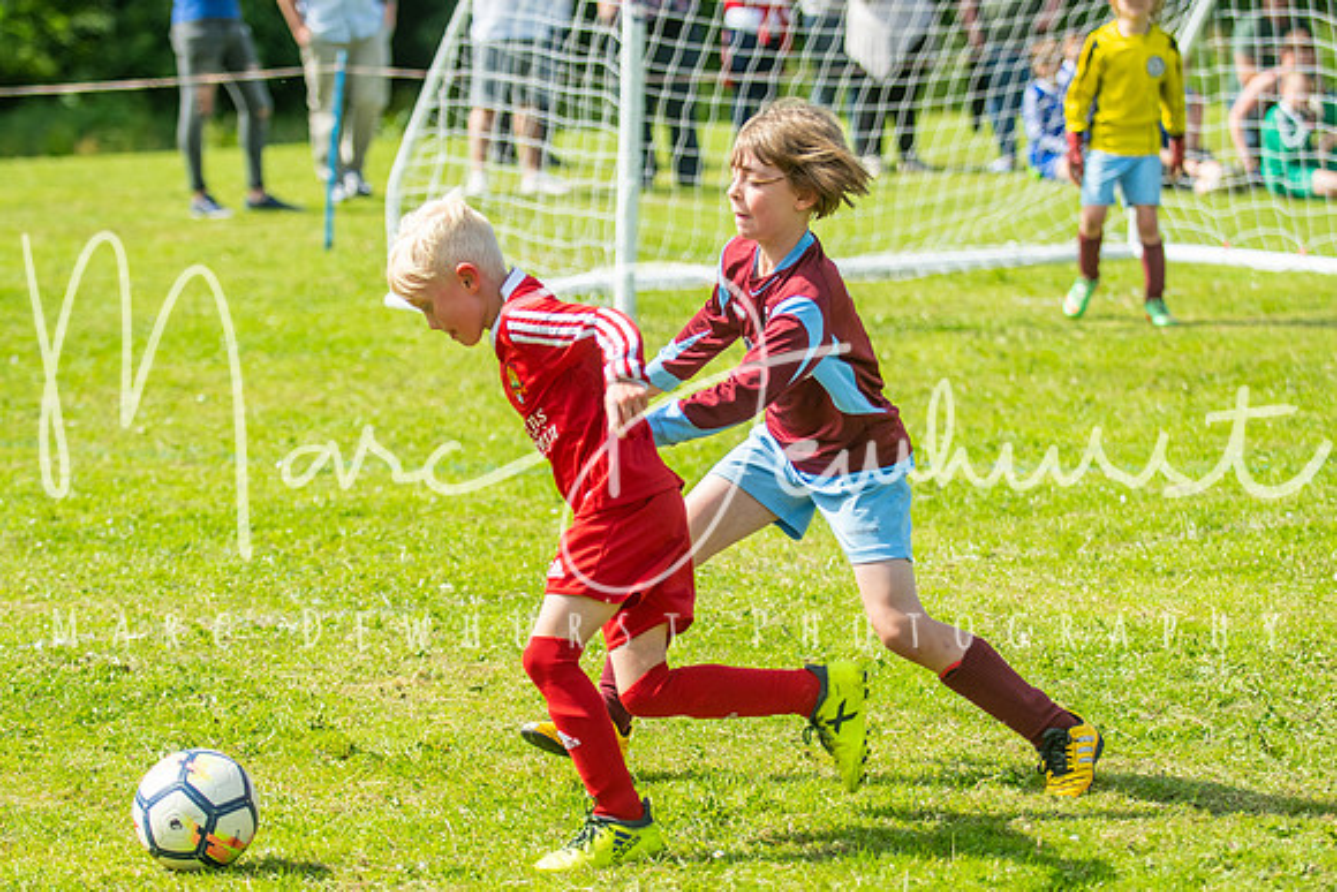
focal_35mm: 135
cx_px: 668
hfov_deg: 15.2
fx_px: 5015
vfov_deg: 10.2
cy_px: 446
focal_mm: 90
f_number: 3.2
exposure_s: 1/2000
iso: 250
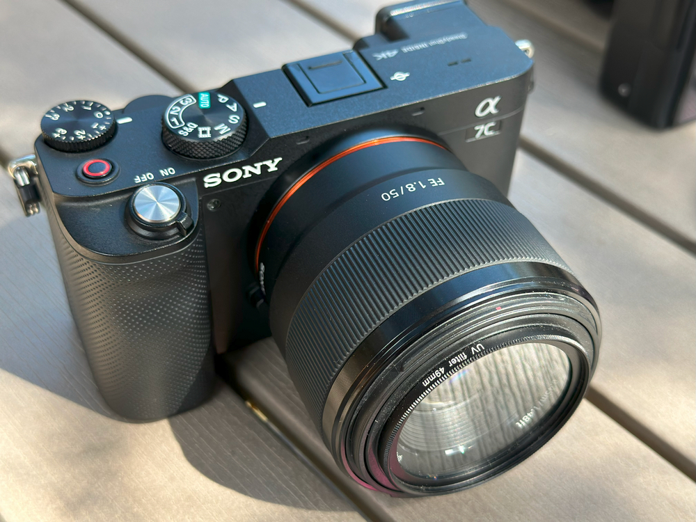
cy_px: 261
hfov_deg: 39.7
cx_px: 348
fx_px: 965
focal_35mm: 48
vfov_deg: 30.3
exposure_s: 1/342
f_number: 1.78
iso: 80
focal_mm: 6.86
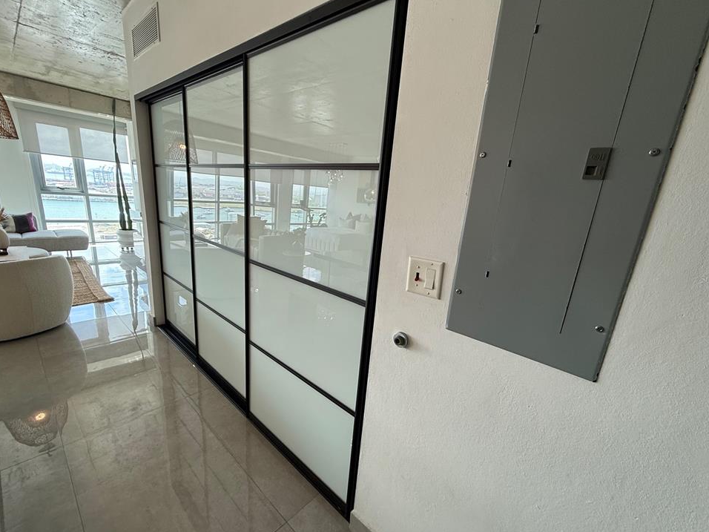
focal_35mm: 15
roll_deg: -5.3
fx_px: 307
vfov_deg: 81.7
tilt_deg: -15.4
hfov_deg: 98.1
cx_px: 366
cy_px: 279
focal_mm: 2.22
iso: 125
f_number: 2.2
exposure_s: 1/120
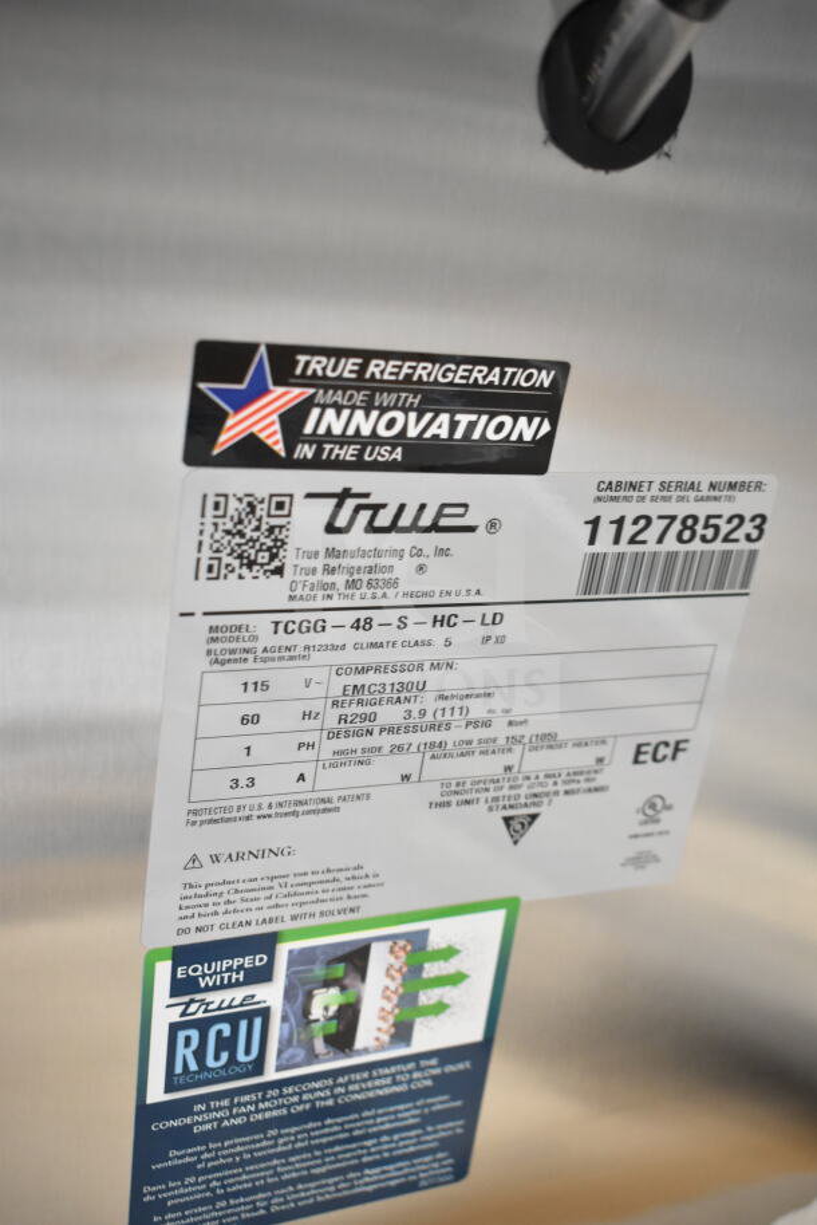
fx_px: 1480
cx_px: 408
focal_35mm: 44
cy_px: 612
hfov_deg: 30.9
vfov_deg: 44.9
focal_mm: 29
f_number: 4.2
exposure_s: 1/50
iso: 2200
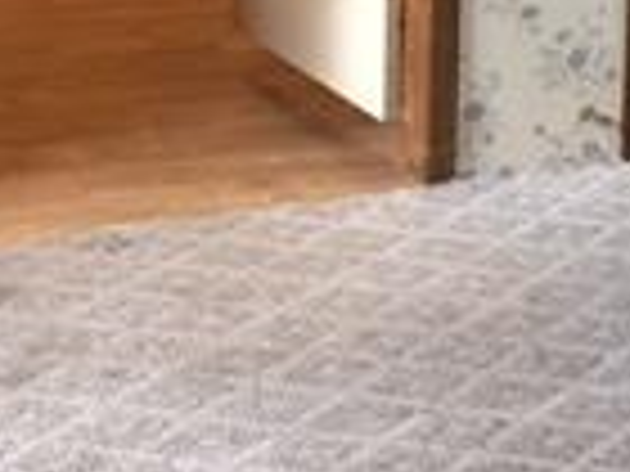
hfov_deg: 14.8
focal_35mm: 133
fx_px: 2421
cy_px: -238
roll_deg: -1.4
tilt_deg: -10.3
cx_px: 378
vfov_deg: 10.7
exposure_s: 1/15
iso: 100
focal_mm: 4.15
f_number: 2.2
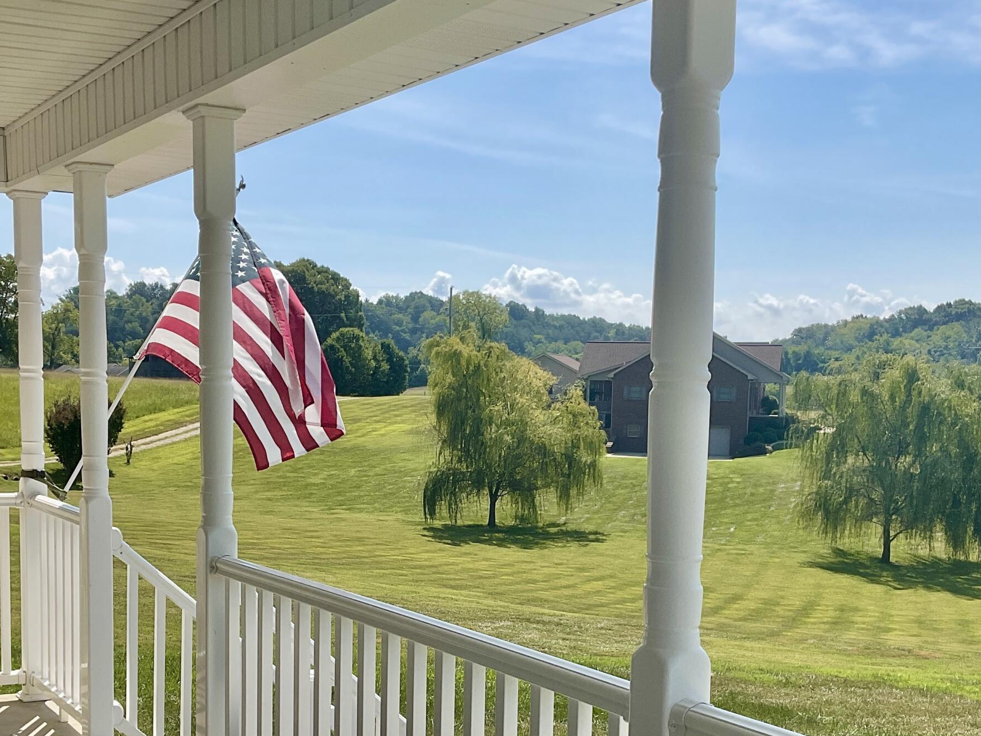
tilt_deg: -6.9
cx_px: 462
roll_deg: -0.9
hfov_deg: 38.9
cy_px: 542
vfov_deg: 29.3
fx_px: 1389
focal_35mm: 49
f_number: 1.8
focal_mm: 3
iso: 16
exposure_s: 1/2667
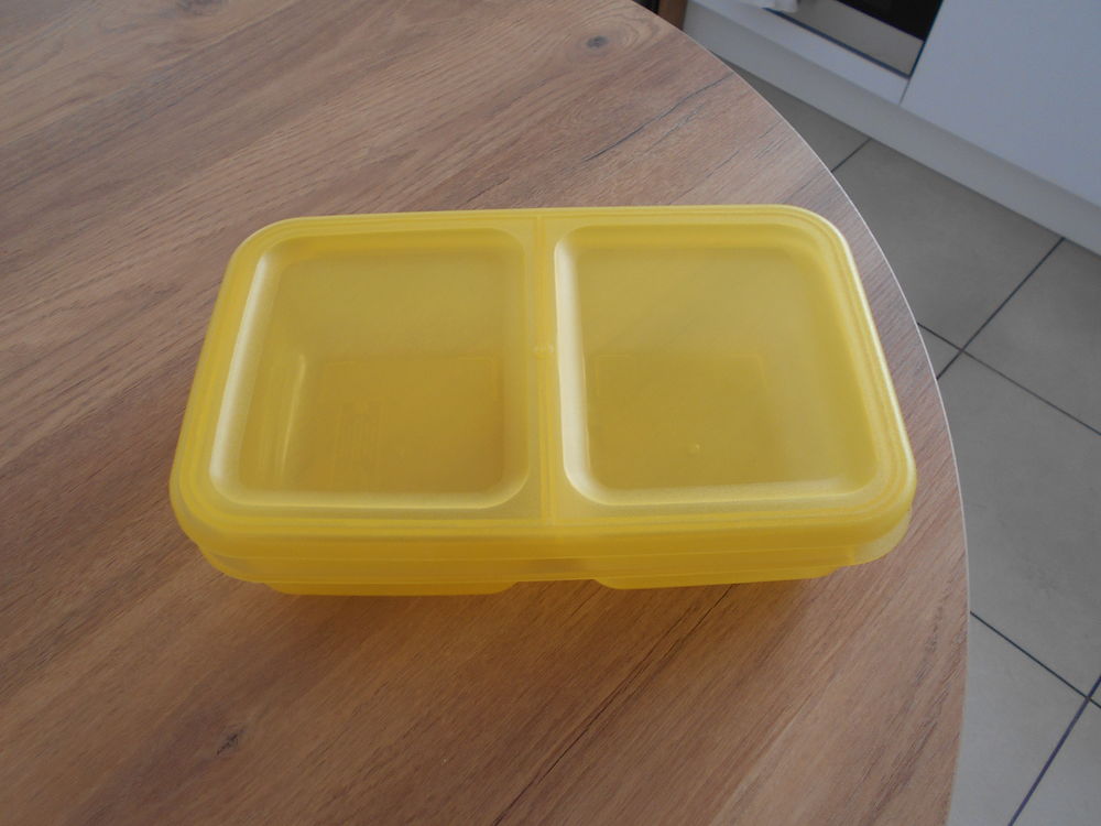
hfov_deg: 67.3
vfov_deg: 53.1
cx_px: 550
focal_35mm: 26
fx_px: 827
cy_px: 413
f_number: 3.2
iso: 110
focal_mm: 4.6
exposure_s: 1/30
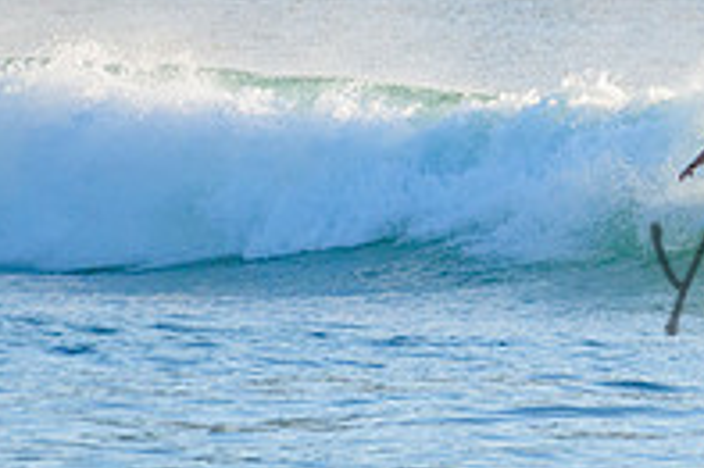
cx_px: 797
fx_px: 35326
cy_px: 148
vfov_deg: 0.8
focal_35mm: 1808
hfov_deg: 1.1
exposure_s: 1/2000
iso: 560
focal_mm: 500
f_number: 5.6
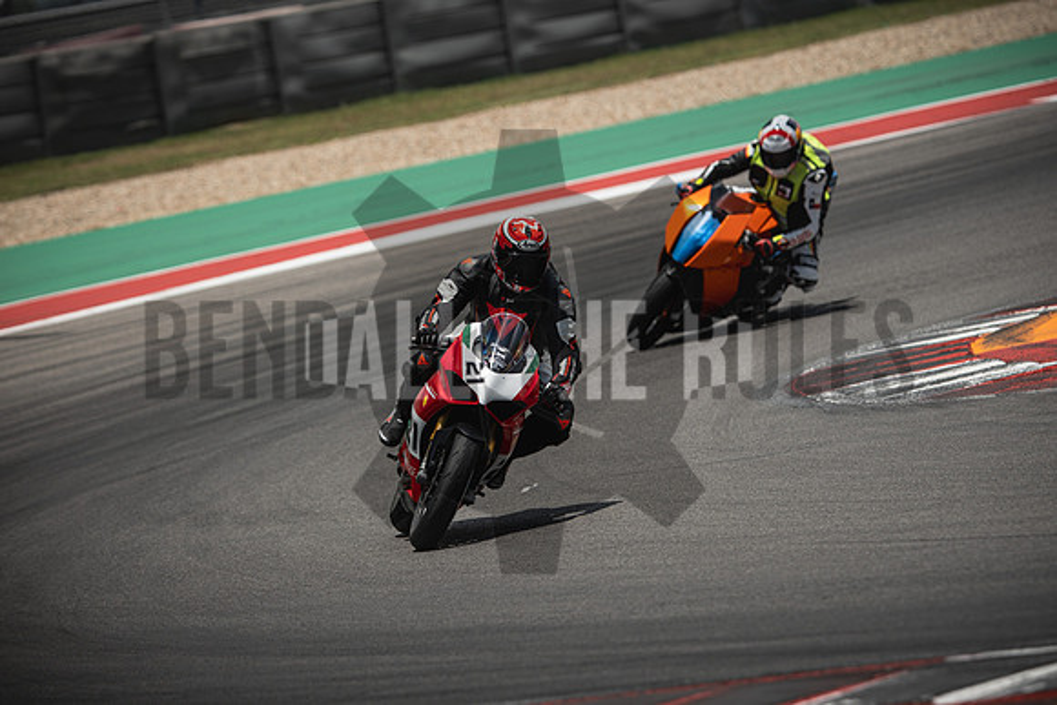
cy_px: 352
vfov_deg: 4.6
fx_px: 8810
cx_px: 528
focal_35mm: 300
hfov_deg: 6.9
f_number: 3.2
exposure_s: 1/2000
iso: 125
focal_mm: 200
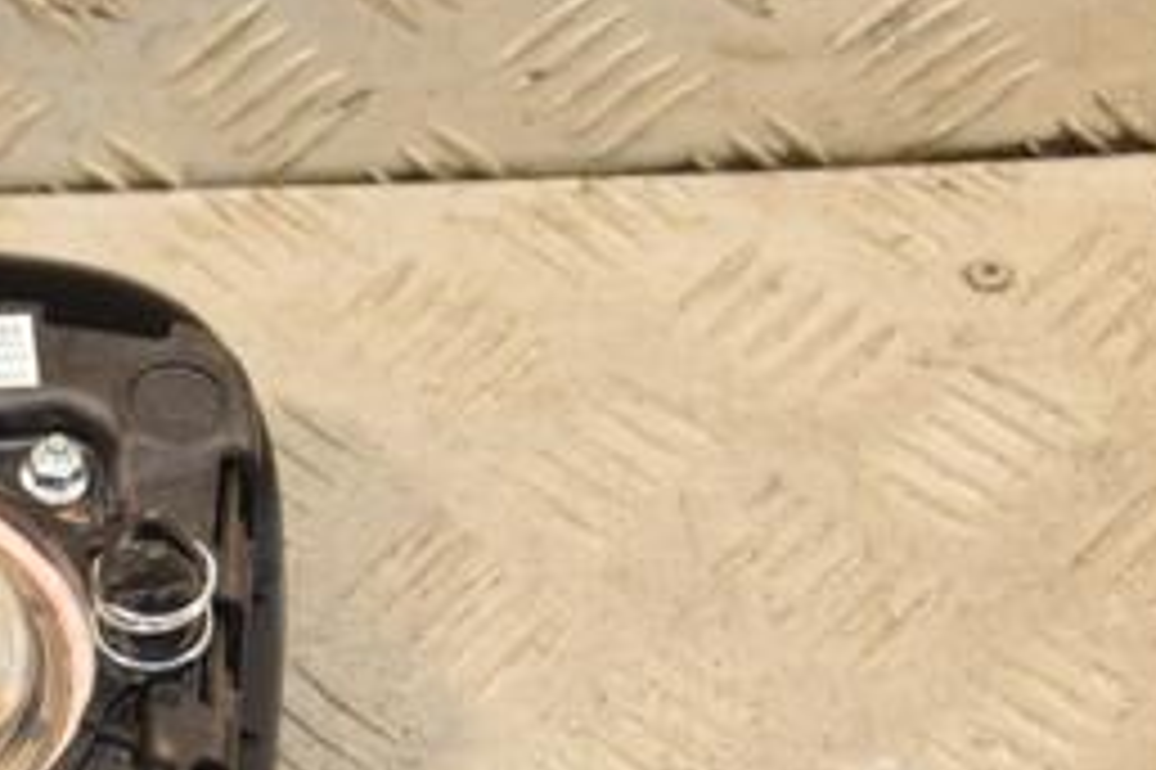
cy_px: 775
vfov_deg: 11.4
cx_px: -94
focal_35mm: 119
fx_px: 3819
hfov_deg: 16.7
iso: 800
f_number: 5
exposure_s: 1/125
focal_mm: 34
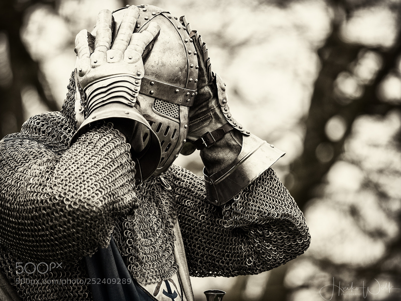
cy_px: 150
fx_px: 3475
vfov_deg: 5.0
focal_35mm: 300
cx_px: 200
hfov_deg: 6.6
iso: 200
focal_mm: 150
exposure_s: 1/640
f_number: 2.8
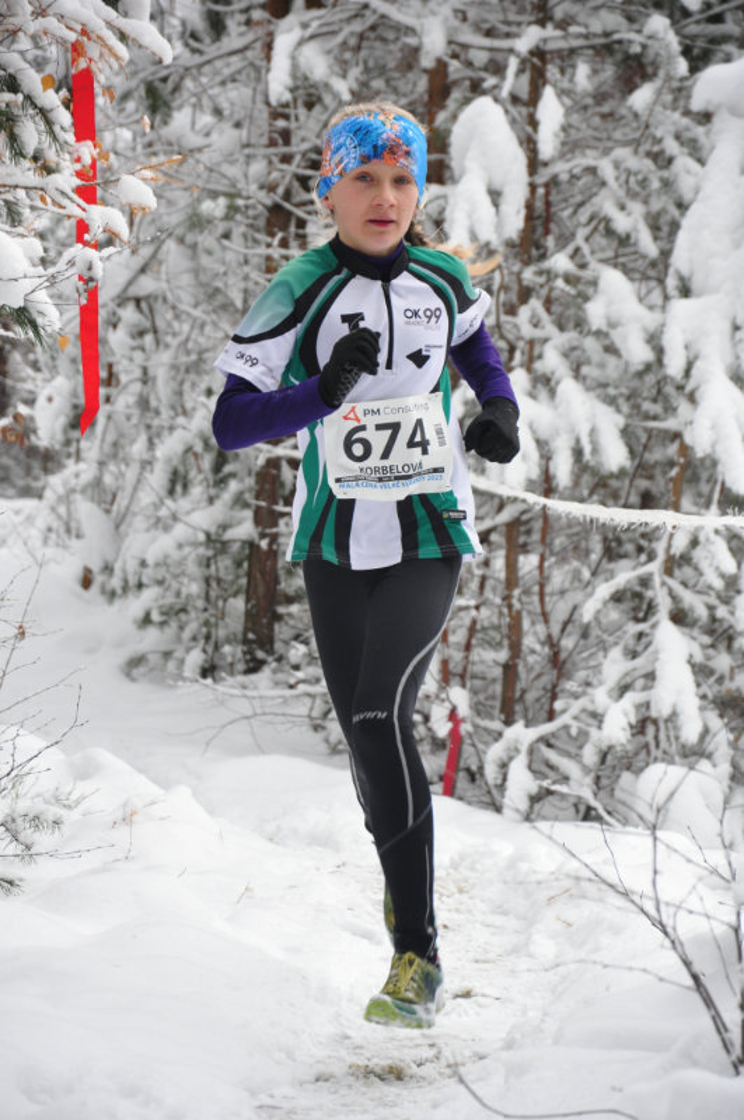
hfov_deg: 8.7
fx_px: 4897
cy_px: 560
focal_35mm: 158
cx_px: 372
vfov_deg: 13.1
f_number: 5.6
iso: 800
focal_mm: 105
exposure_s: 1/400
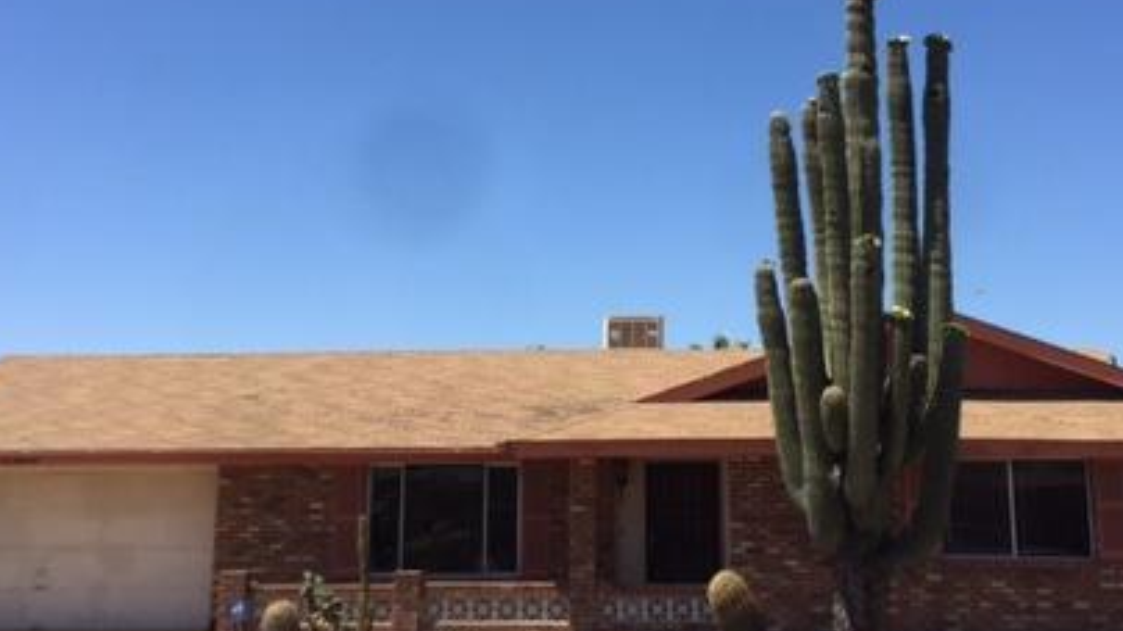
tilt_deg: +12.4
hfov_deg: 41.3
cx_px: 592
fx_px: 1488
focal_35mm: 50
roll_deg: -0.1
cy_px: 186
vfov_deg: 23.8
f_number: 2.2
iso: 32
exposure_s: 1/2198
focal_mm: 4.15
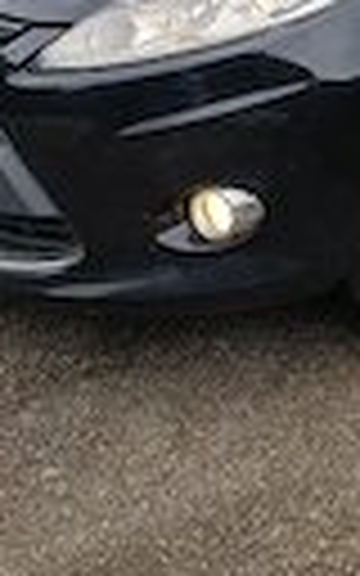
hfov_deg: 14.8
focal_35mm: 86
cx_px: 387
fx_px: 1350
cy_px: -225
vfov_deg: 21.2
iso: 40
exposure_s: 1/714
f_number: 1.7
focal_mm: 4.2
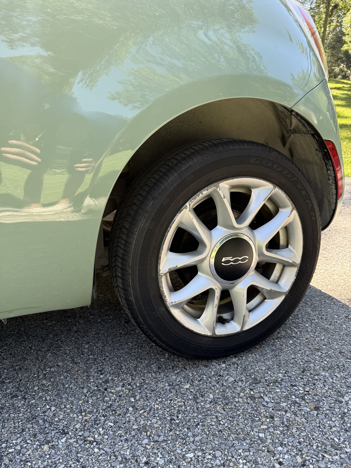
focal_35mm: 24
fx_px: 324
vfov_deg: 71.6
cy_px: 234
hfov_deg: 56.8
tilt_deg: -17.0
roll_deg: -2.9
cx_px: 176
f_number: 1.78
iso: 100
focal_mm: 6.76
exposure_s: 1/438
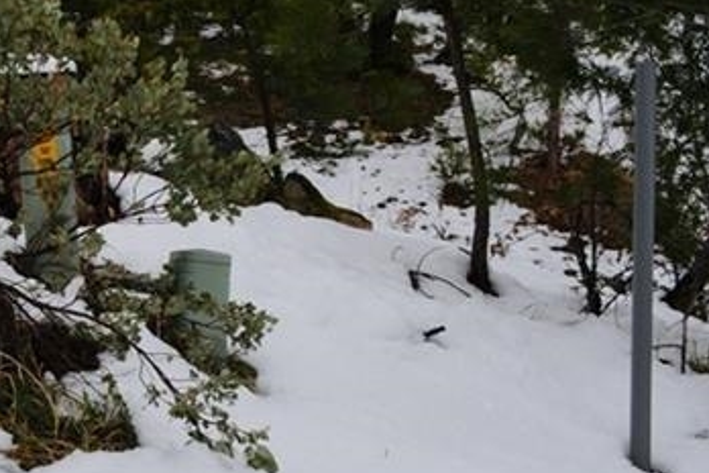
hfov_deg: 19.2
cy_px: -10
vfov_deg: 13.9
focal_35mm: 97
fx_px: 1910
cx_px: -251
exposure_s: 1/200
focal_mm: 22
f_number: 9
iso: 100
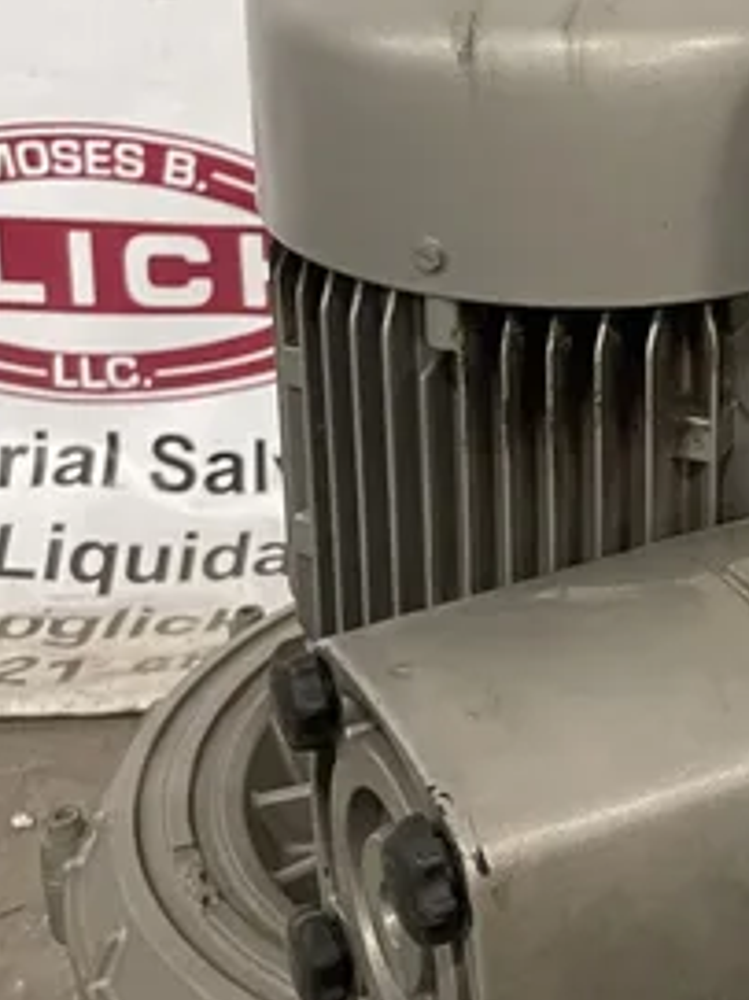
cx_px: 725
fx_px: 2079
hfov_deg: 19.9
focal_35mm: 72
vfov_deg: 26.7
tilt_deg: -21.6
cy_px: 258
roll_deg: -0.4
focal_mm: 4.2
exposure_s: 1/30
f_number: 1.6
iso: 640
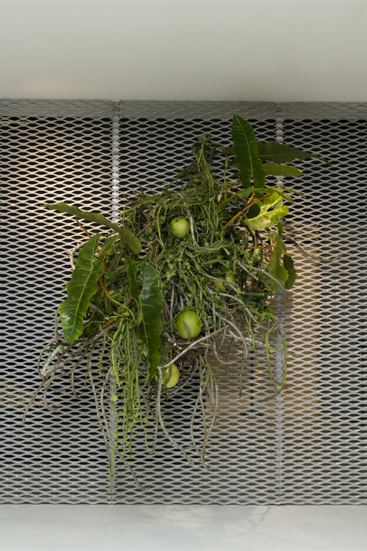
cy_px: 276
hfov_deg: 30.5
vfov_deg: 44.5
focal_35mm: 44
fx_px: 673
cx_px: 184
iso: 800
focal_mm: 44
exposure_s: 1/50
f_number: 5
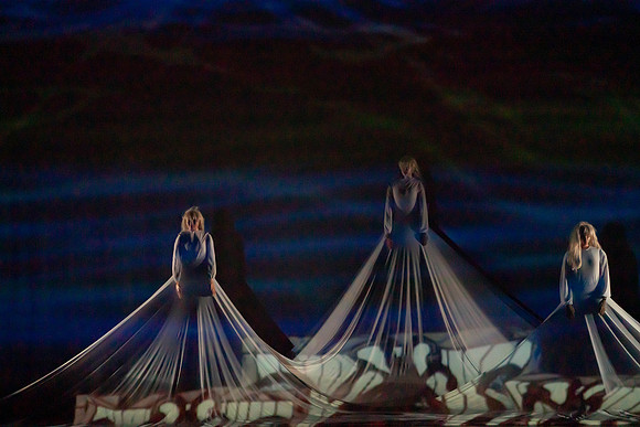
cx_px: 320
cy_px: 214
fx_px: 3610
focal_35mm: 203
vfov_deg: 6.8
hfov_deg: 10.1
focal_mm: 203
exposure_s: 1/320
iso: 6400
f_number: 5.6
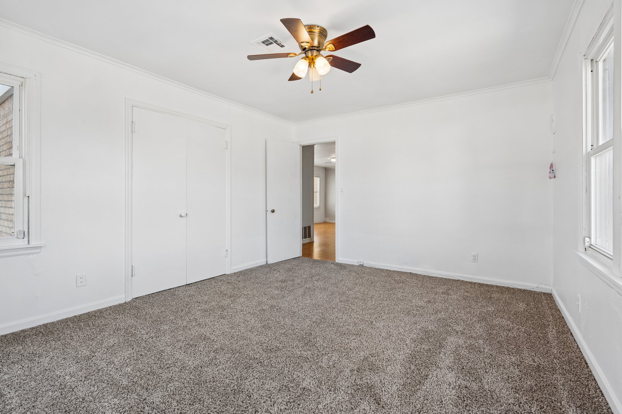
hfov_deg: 96.7
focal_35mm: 16
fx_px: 276
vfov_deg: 73.7
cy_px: 207
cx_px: 311
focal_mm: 16
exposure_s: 1/50
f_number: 7.1
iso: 200
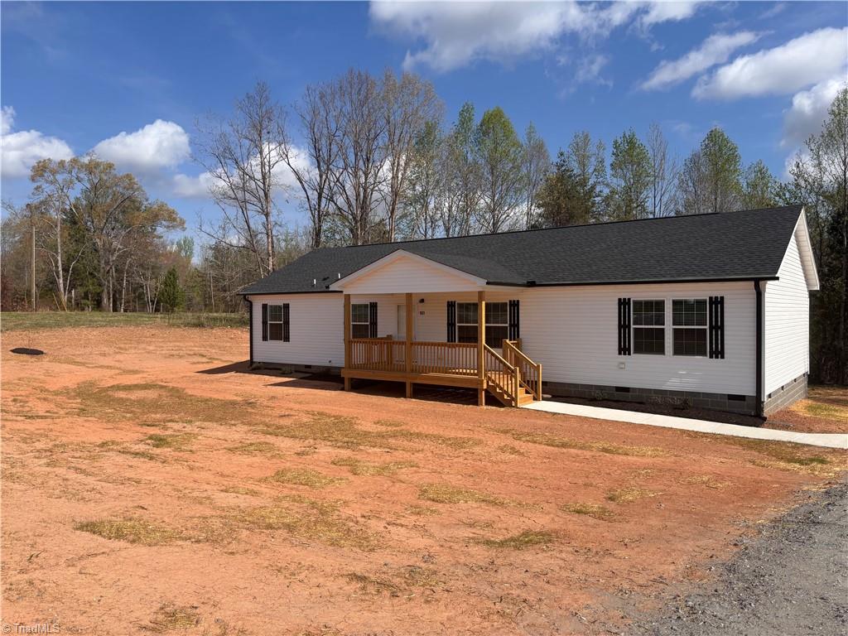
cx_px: 424
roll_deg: +0.1
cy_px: 318
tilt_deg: -0.5
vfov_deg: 53.1
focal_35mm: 26
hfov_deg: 67.3
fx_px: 637
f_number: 1.6
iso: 50
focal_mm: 5.96
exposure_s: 1/4425
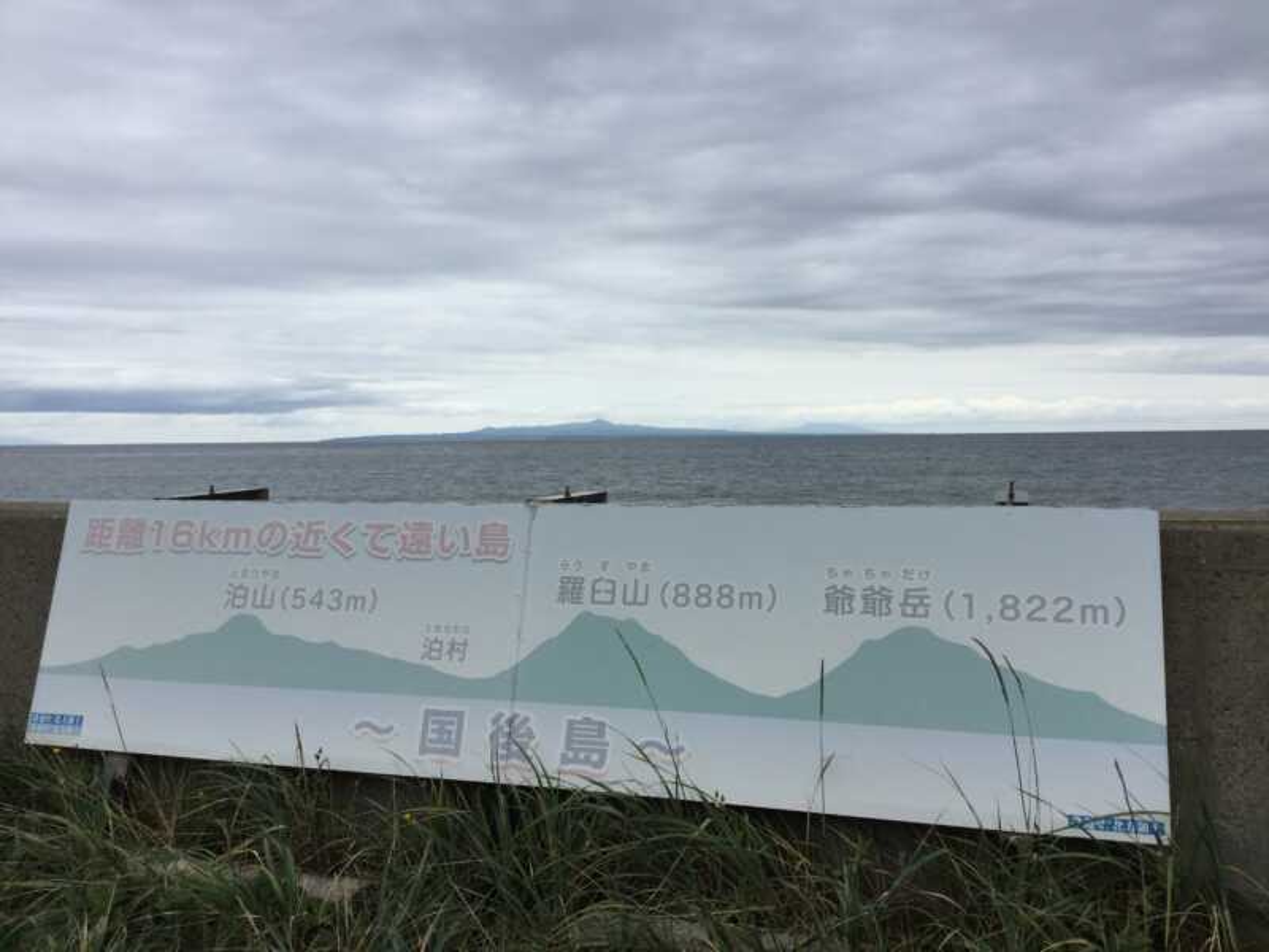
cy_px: 476
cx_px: 634
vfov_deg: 45.4
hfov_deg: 58.4
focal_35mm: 31
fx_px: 1136
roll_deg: -0.2
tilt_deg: -3.6
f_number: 2.4
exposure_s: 1/886
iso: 25
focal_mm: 3.3
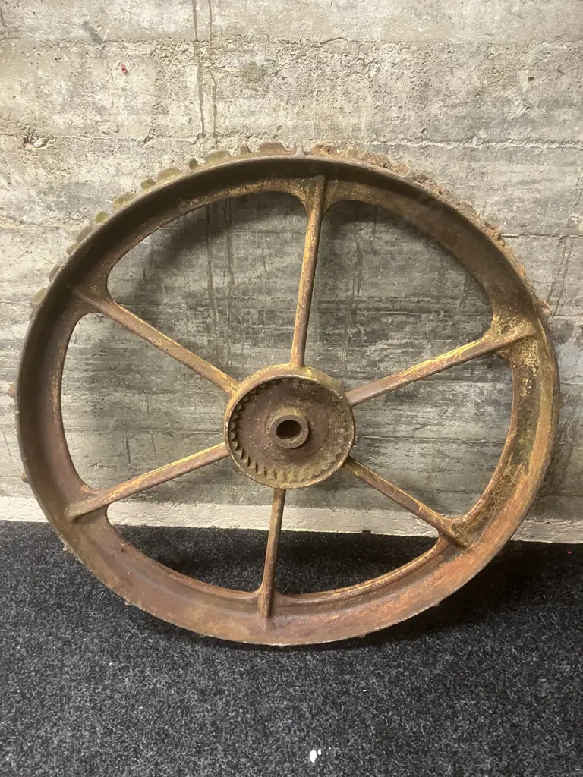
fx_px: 629
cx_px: 292
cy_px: 388
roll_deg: -0.5
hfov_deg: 49.7
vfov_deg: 63.4
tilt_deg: -33.3
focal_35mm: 28
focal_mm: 3.99
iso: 250
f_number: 1.8
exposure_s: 1/33
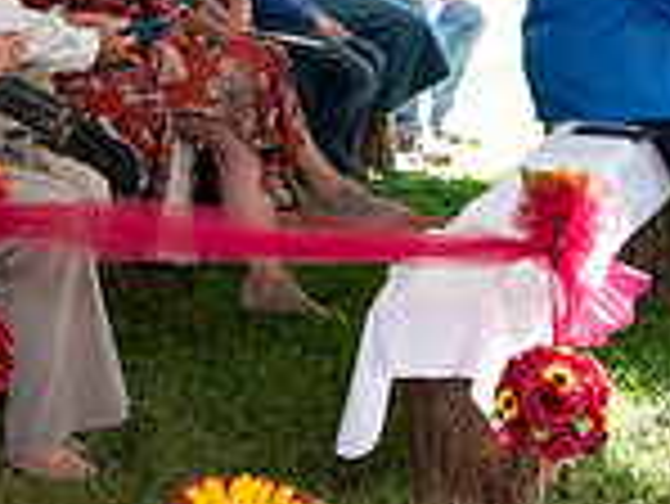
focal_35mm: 157
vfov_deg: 9.4
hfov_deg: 12.3
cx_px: -157
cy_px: -32
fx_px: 3041
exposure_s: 1/125
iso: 250
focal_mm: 42
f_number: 3.2
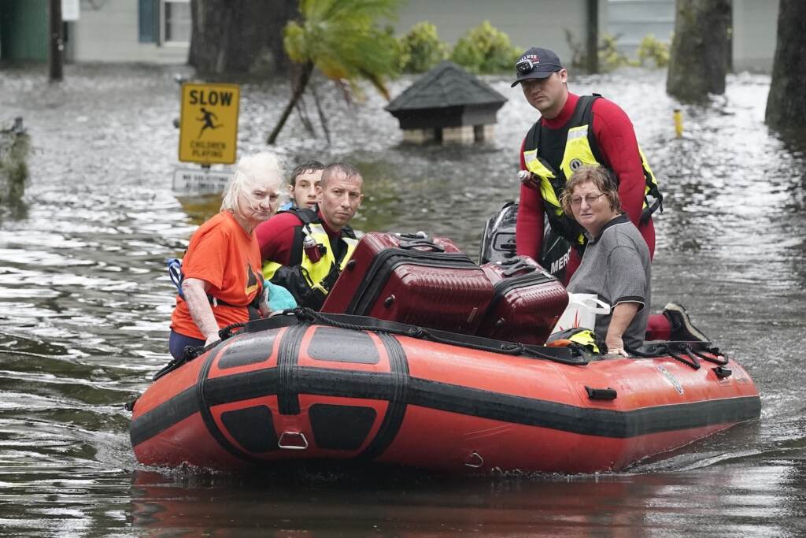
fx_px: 5329
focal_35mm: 238
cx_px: 403
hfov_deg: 8.6
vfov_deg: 5.8
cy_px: 269
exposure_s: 1/1000
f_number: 5.6
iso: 4000
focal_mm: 159
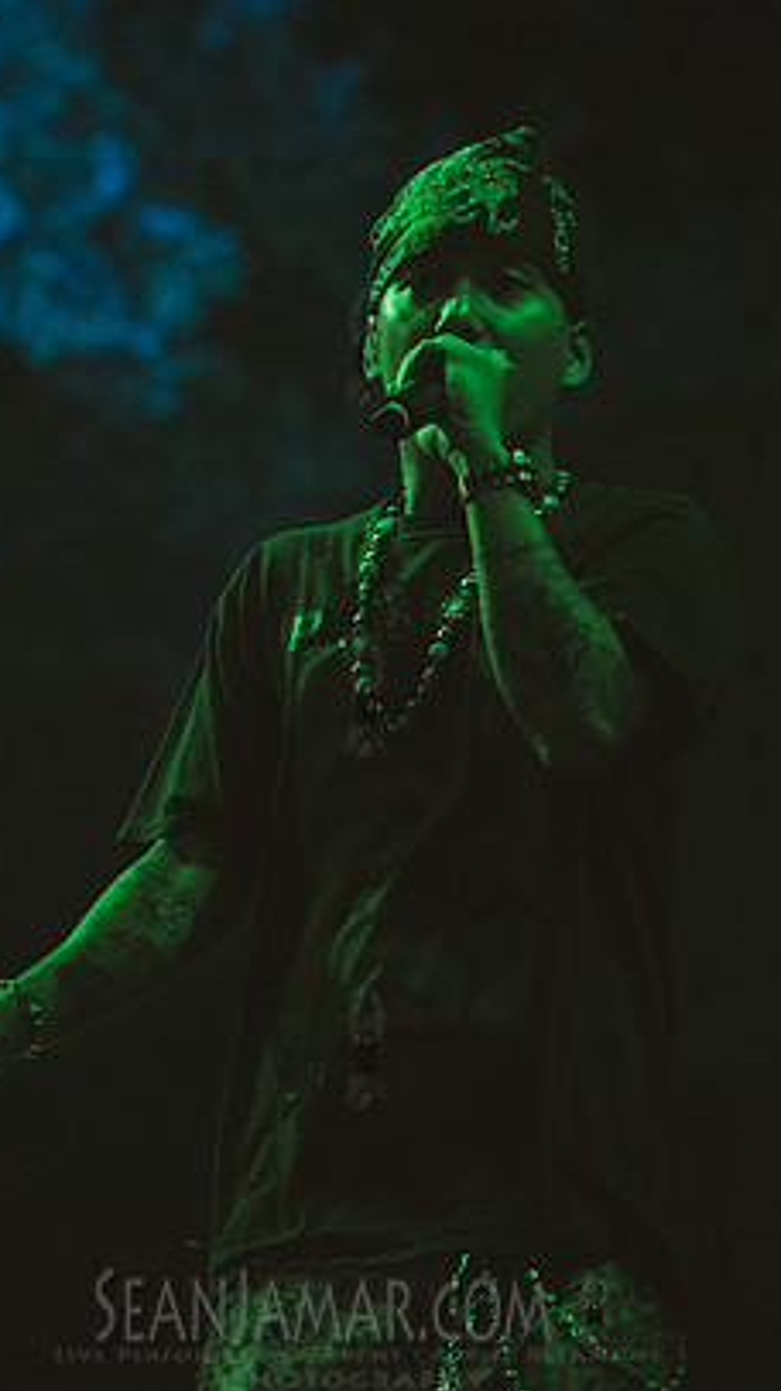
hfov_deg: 6.6
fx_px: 6819
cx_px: 399
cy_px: 662
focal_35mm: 185
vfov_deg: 11.6
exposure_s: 1/250
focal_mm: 112
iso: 6400
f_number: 4
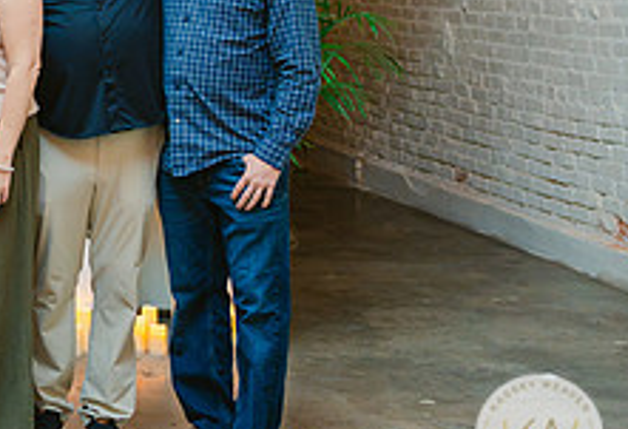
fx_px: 1758
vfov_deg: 13.8
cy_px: 36
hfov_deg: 19.1
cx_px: -126
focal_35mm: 100
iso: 1250
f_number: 2.8
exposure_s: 1/250
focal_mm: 37.4
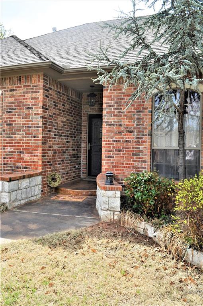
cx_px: 102
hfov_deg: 43.5
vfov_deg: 62.0
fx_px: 254
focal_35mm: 30
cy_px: 153
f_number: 10
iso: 200
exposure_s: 1/400
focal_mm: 20
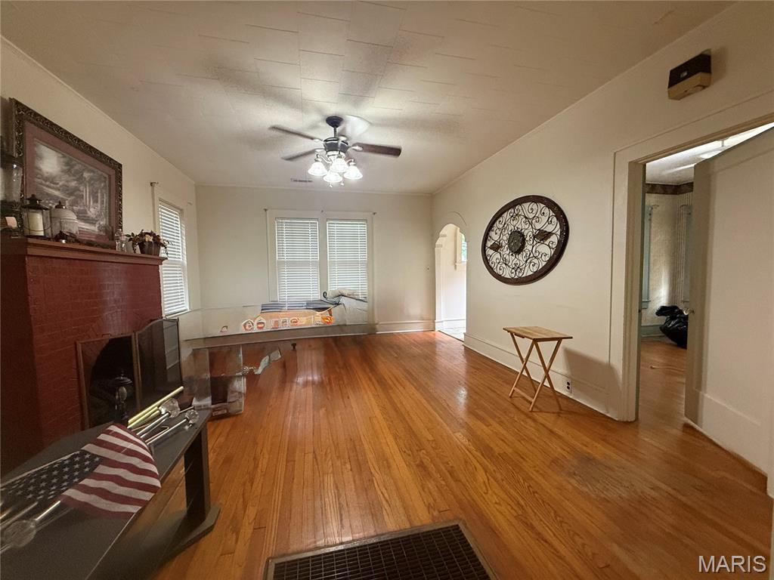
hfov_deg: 102.1
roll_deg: +0.7
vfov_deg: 85.7
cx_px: 387
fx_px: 313
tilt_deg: -3.0
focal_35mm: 14
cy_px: 290
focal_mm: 2.22
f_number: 2.2
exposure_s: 1/60
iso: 500
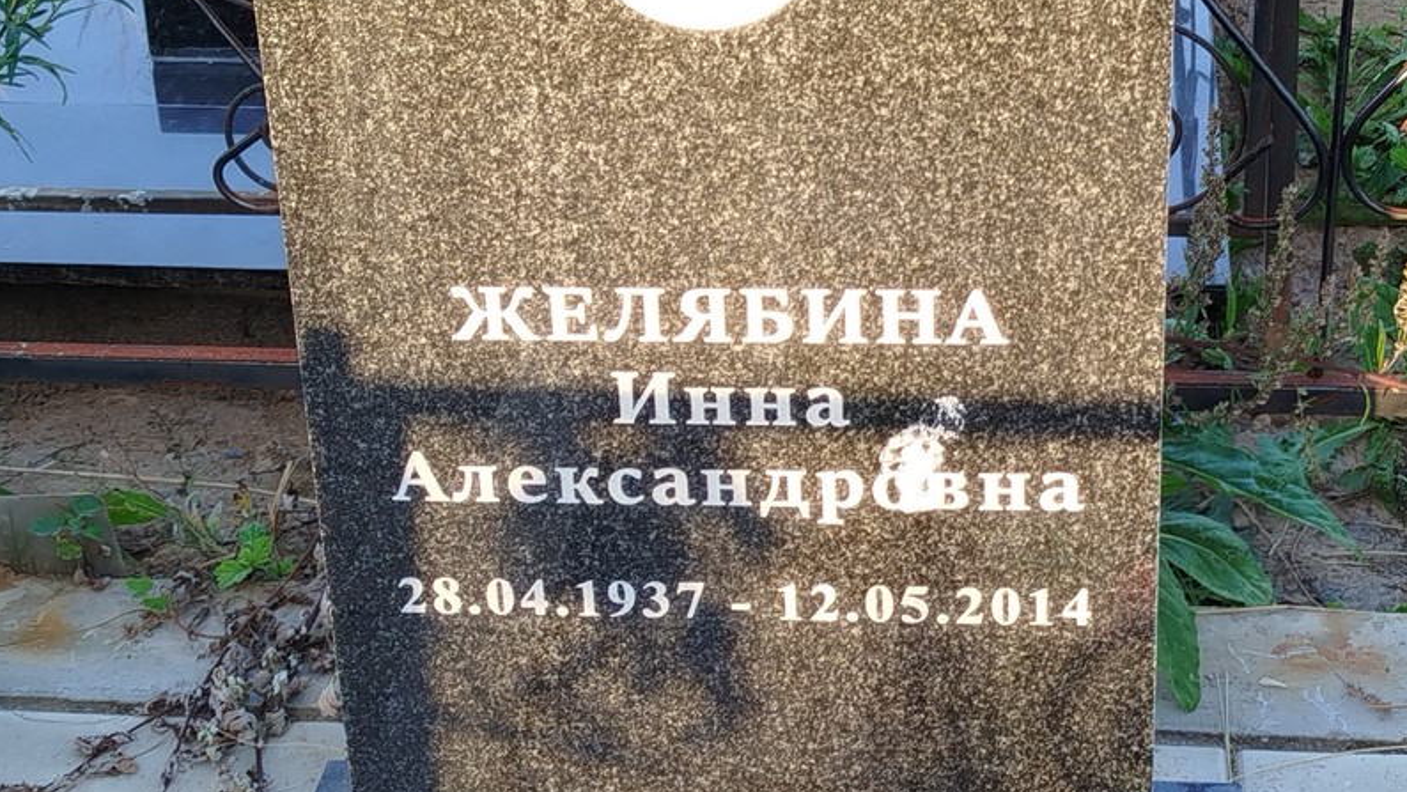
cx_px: 704
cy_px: 425
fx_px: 2948
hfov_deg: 26.8
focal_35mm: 79
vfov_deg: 15.3
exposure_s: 1/101
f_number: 1.7
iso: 50
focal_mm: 5.31
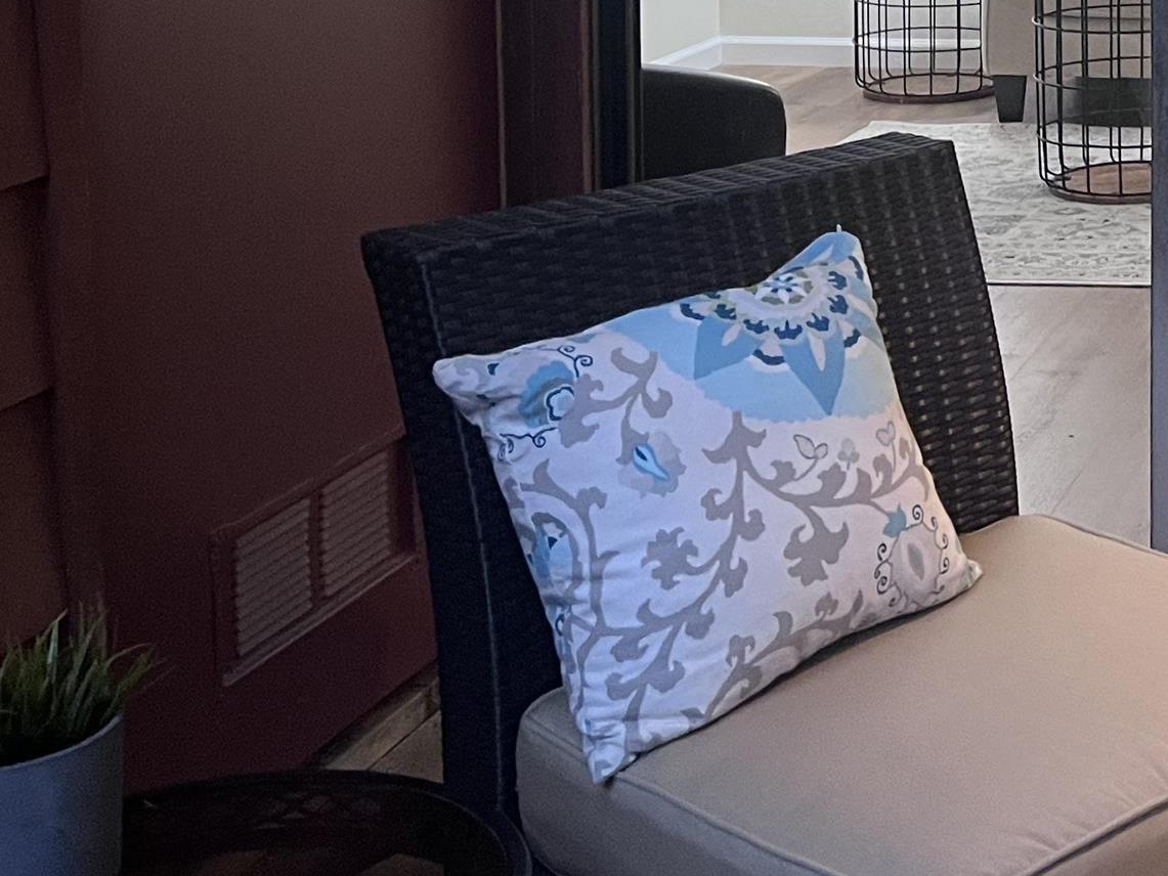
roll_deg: -0.5
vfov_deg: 19.8
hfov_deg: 24.5
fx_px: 2362
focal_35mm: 70
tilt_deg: -3.0
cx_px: 1490
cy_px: -156
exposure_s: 1/60
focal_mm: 5.7
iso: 320
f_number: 1.5
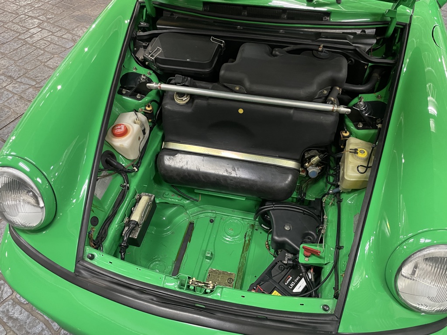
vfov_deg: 53.1
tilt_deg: -49.4
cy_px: 168
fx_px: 336
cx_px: 224
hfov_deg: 67.3
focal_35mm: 26
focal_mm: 4.2
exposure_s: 1/50
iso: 400
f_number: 1.6
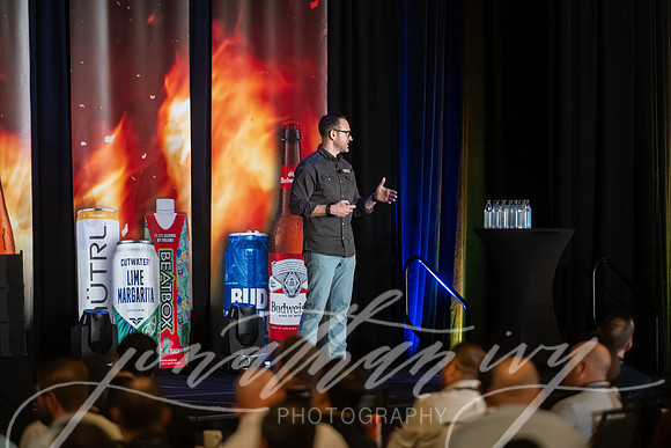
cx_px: 336
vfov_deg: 6.8
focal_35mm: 202
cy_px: 224
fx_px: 3769
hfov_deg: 10.2
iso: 2500
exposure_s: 1/200
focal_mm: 200
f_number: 2.8
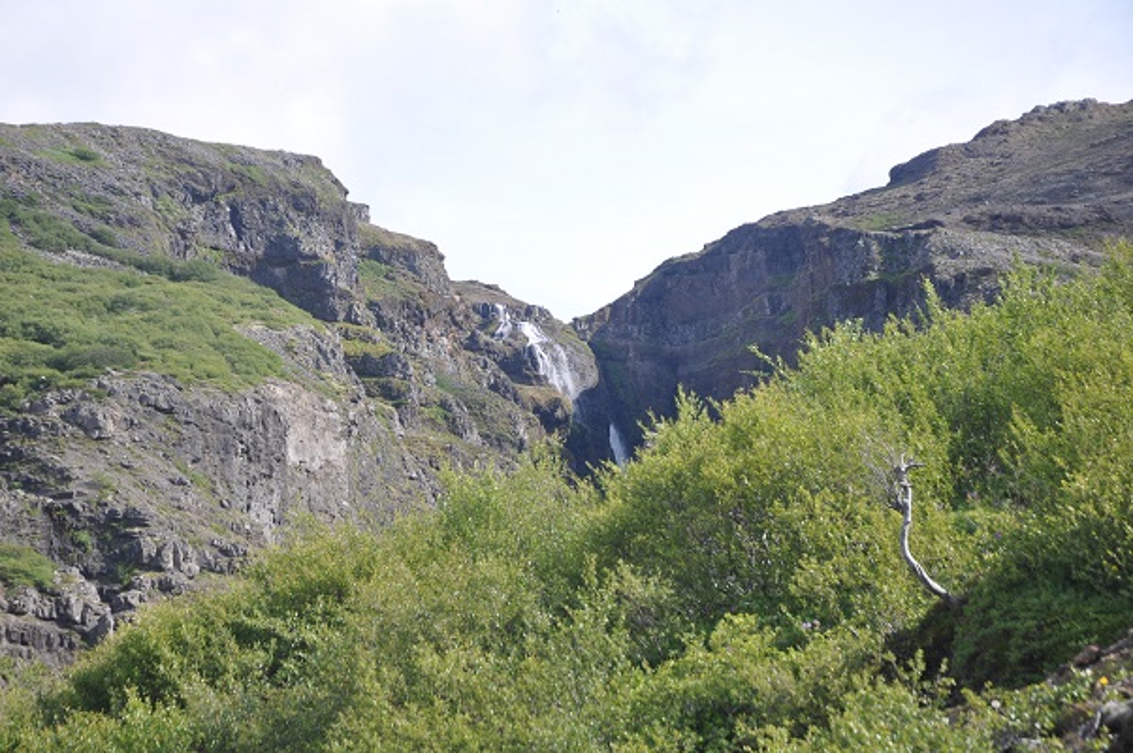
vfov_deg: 13.0
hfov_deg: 19.5
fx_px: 3301
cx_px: 566
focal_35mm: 105
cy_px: 376
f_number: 8
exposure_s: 1/250
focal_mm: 70
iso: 200
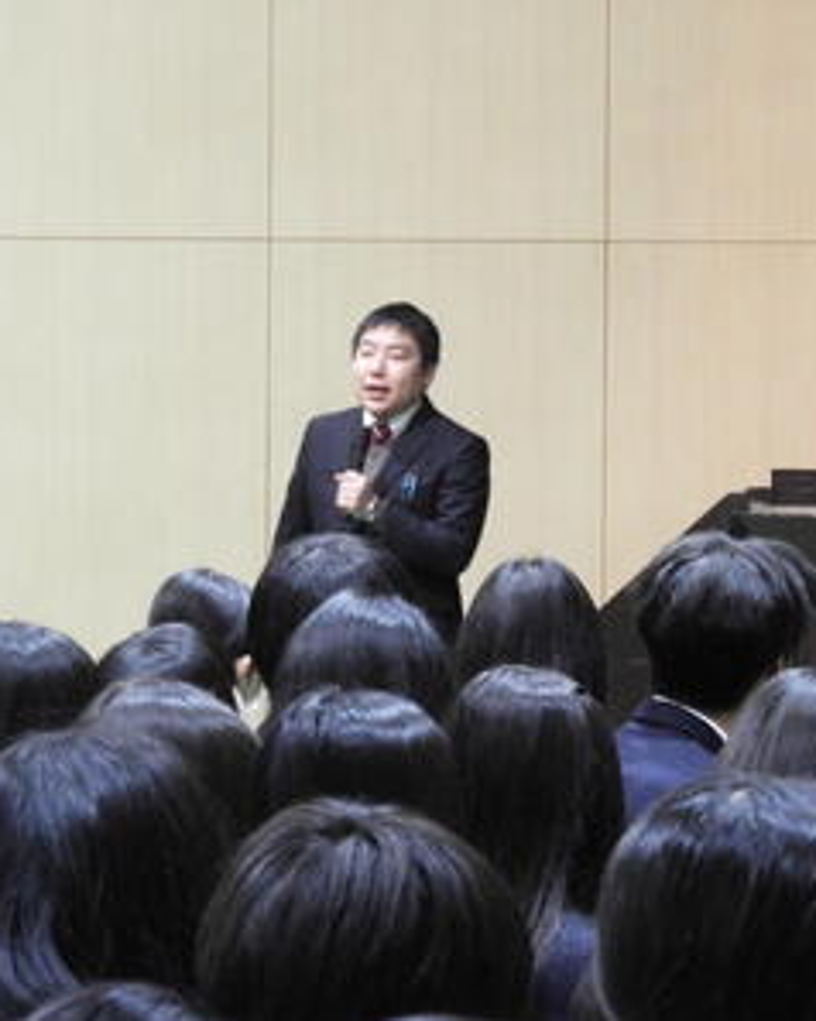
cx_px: 483
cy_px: 510
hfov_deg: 6.9
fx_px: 6739
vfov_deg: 8.7
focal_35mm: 223
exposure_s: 1/13
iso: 800
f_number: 5.2
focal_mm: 30.5
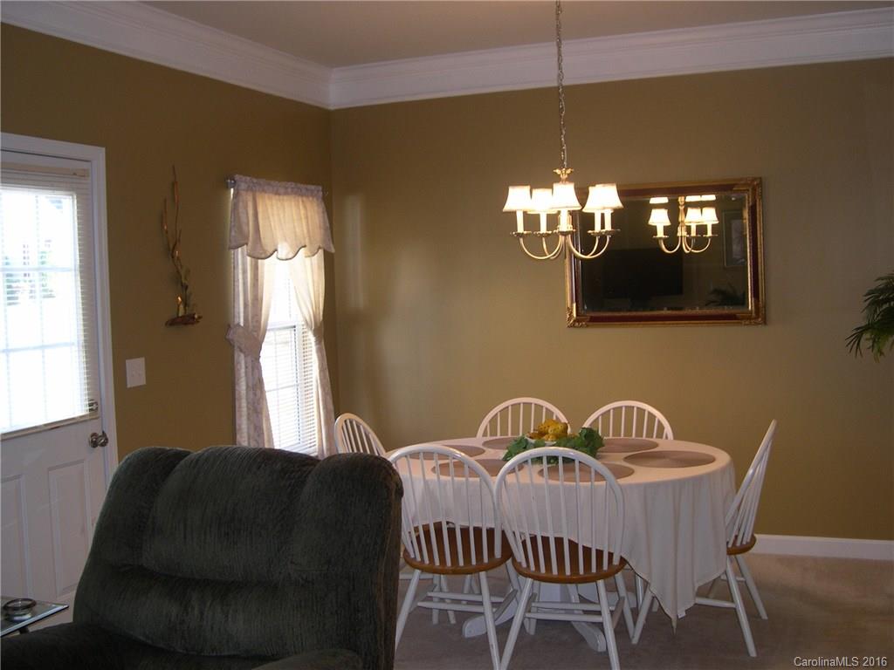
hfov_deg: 49.0
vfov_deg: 37.7
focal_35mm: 38
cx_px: 447
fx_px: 981
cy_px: 335
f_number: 2.8
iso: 100
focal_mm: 8
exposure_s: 1/30
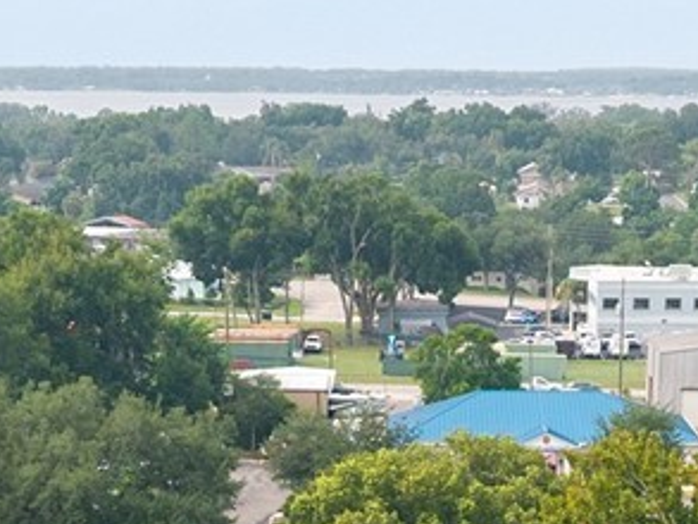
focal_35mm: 131
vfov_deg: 11.1
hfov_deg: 15.0
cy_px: 679
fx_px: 2643
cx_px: 419
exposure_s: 1/60
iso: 120
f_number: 1.8
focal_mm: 8.67
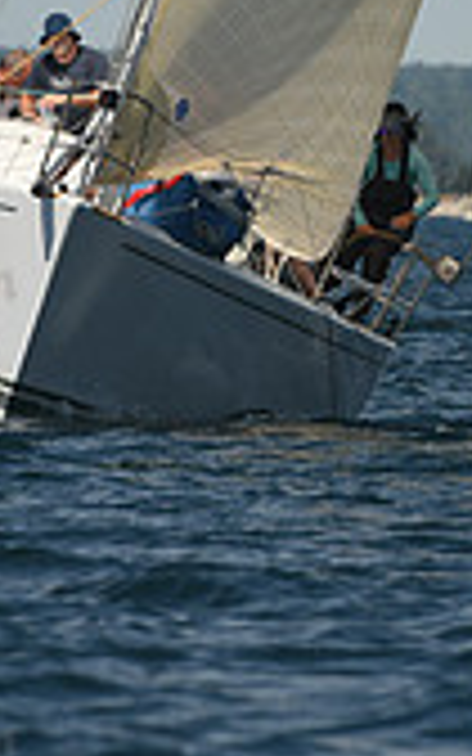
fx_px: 28897
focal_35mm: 1404
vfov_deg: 1.5
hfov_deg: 0.9
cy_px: 52
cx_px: 252
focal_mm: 400
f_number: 8
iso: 250
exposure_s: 1/800
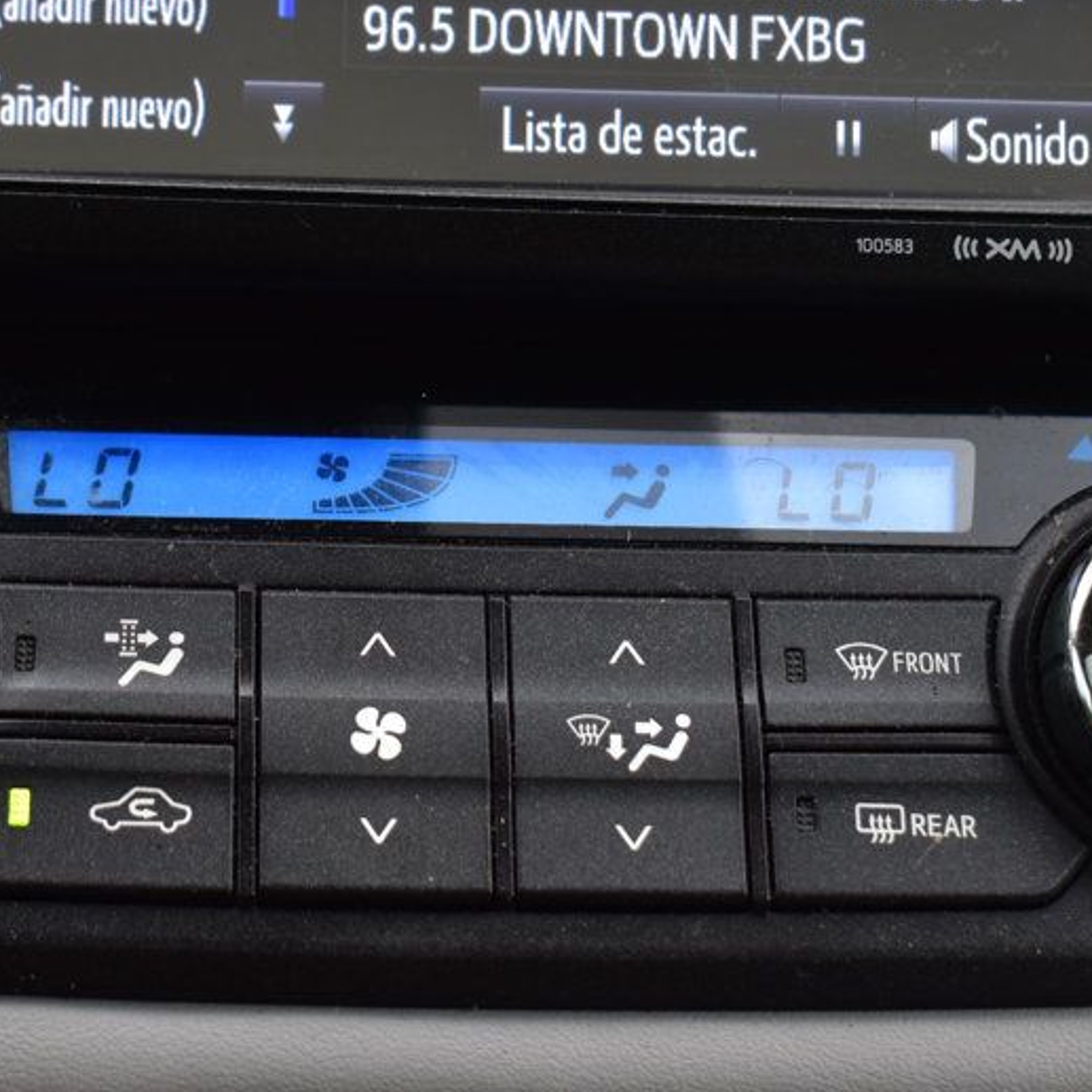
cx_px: 505
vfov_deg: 16.4
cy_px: 427
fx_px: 3783
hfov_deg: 16.4
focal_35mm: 106
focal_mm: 42
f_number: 7.1
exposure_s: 1/25
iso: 400
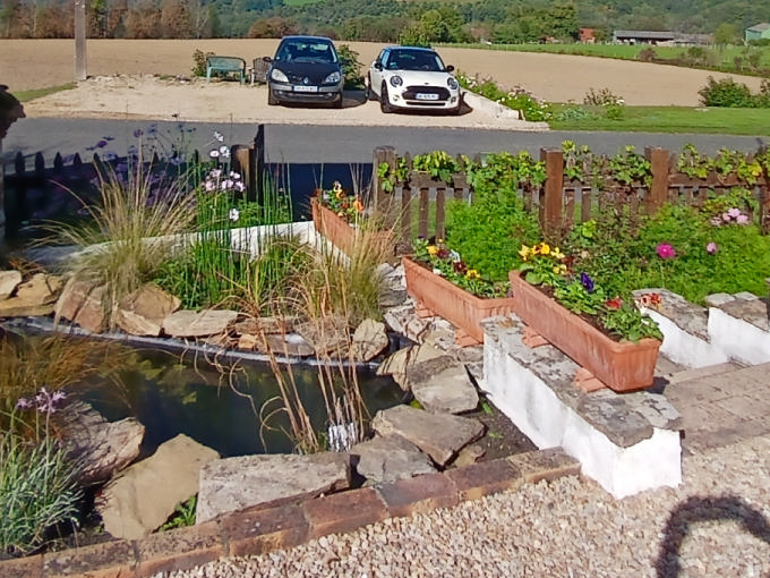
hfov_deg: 51.2
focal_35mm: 36
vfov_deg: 35.9
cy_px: 5
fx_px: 801
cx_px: 335
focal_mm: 1.4
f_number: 2.2
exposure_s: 1/1664
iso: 50
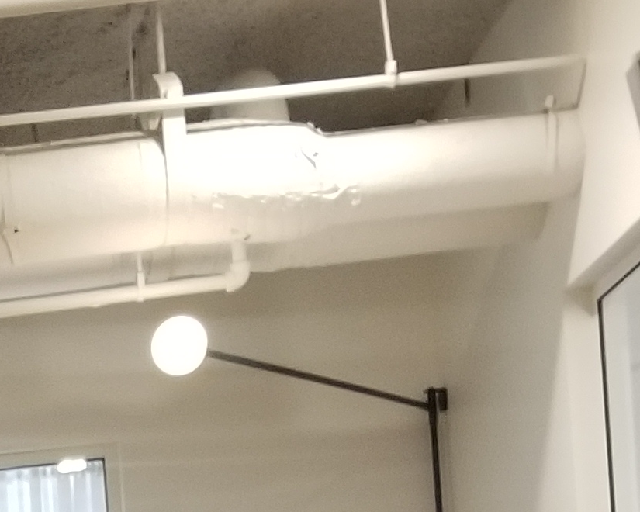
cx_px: -213
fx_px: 2349
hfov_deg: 14.8
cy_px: 1106
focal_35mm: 124
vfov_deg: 11.0
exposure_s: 1/30
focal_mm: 4.25
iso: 250
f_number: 1.7
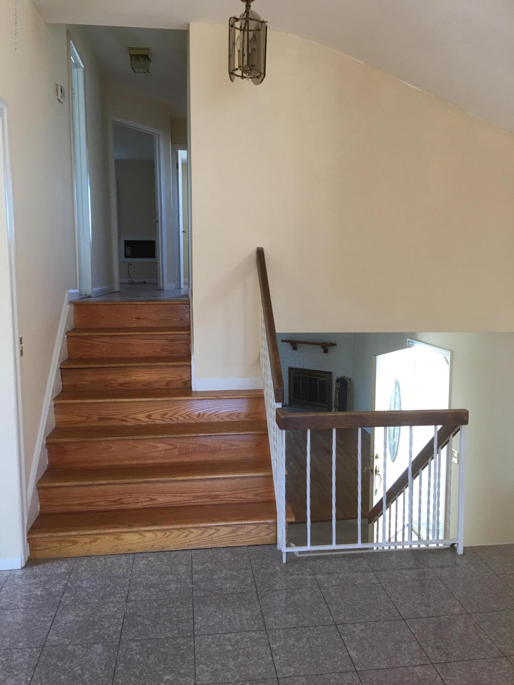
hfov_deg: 48.2
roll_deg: -0.6
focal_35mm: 29
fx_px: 574
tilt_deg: -6.5
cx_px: 257
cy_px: 342
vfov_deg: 61.7
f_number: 2.2
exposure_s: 1/30
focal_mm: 4.15
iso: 32
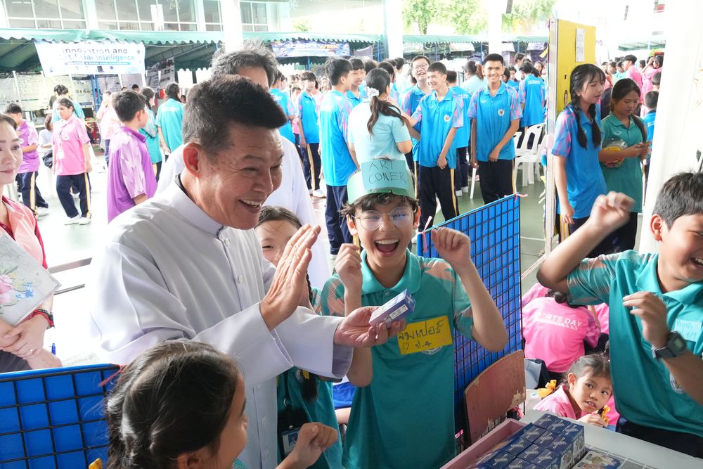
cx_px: 352
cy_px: 234
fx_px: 644
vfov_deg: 40.0
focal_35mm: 33
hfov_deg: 57.2
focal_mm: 22
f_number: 7.1
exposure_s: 1/125
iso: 4000
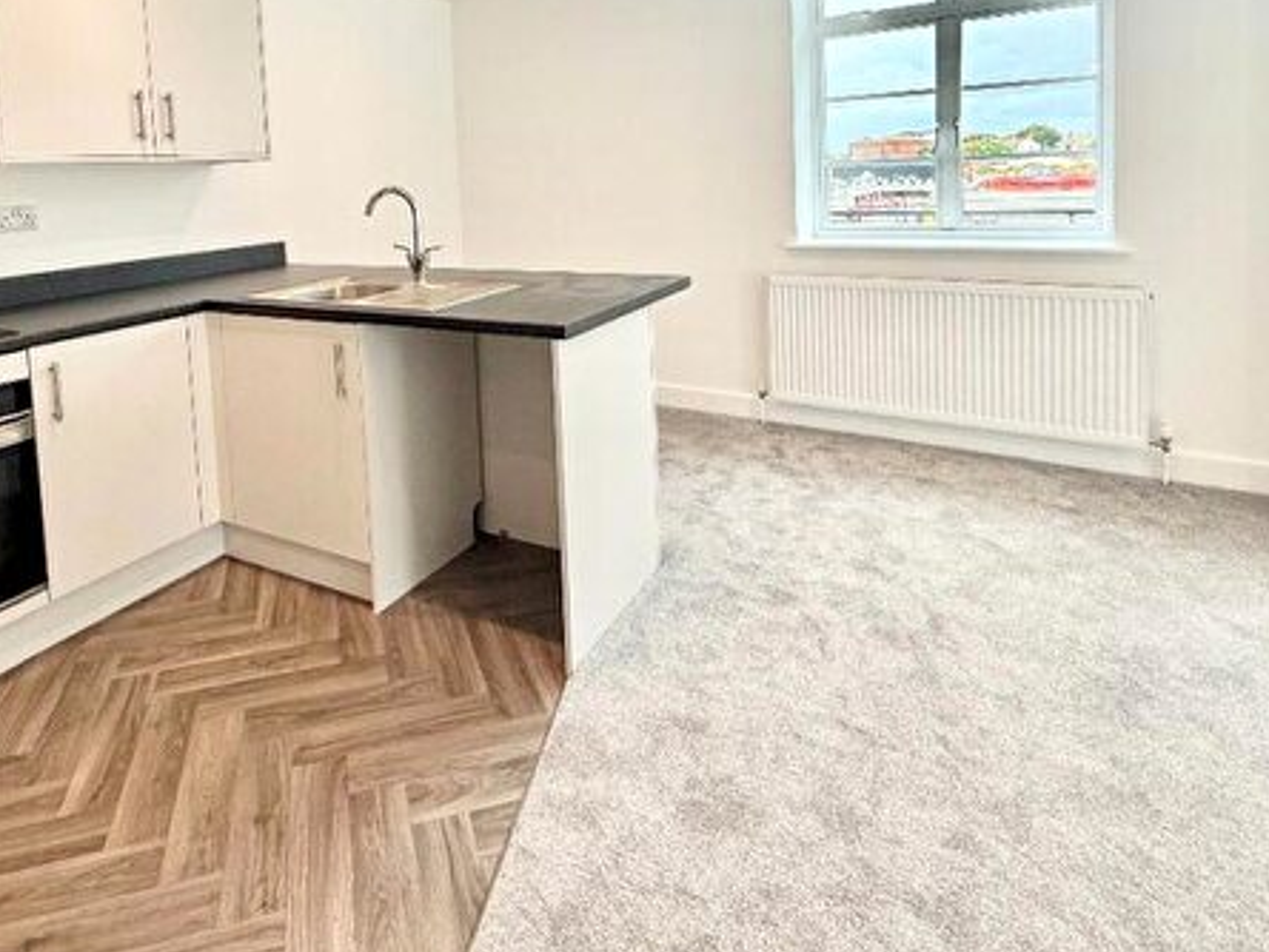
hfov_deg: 75.6
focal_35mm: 22
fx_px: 807
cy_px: 227
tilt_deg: -2.7
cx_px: 516
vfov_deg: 57.7
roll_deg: +3.1
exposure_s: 1/115
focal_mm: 2.22
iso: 64
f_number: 2.2
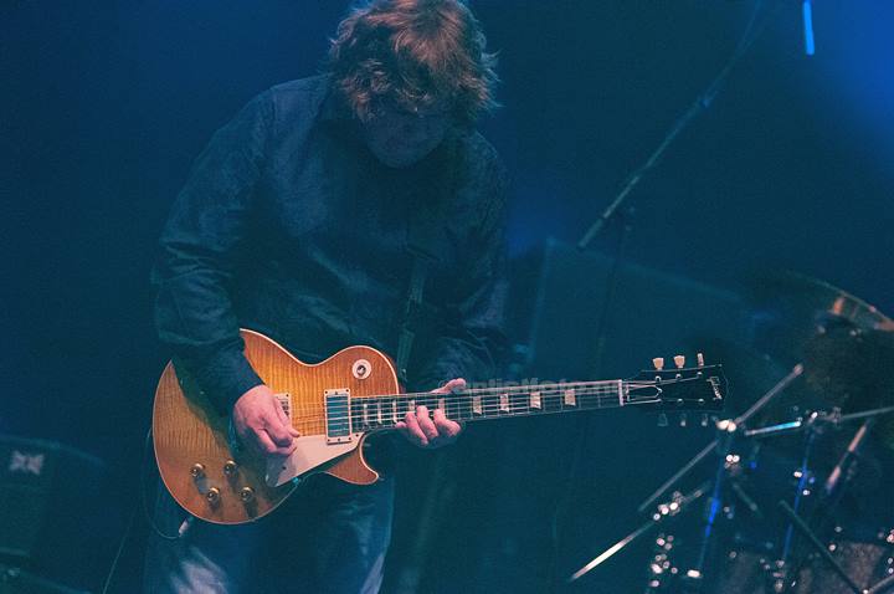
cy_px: 297
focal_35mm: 188
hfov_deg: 11.0
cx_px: 447
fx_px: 4650
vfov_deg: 7.3
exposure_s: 1/320
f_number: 2.8
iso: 3200
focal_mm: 125
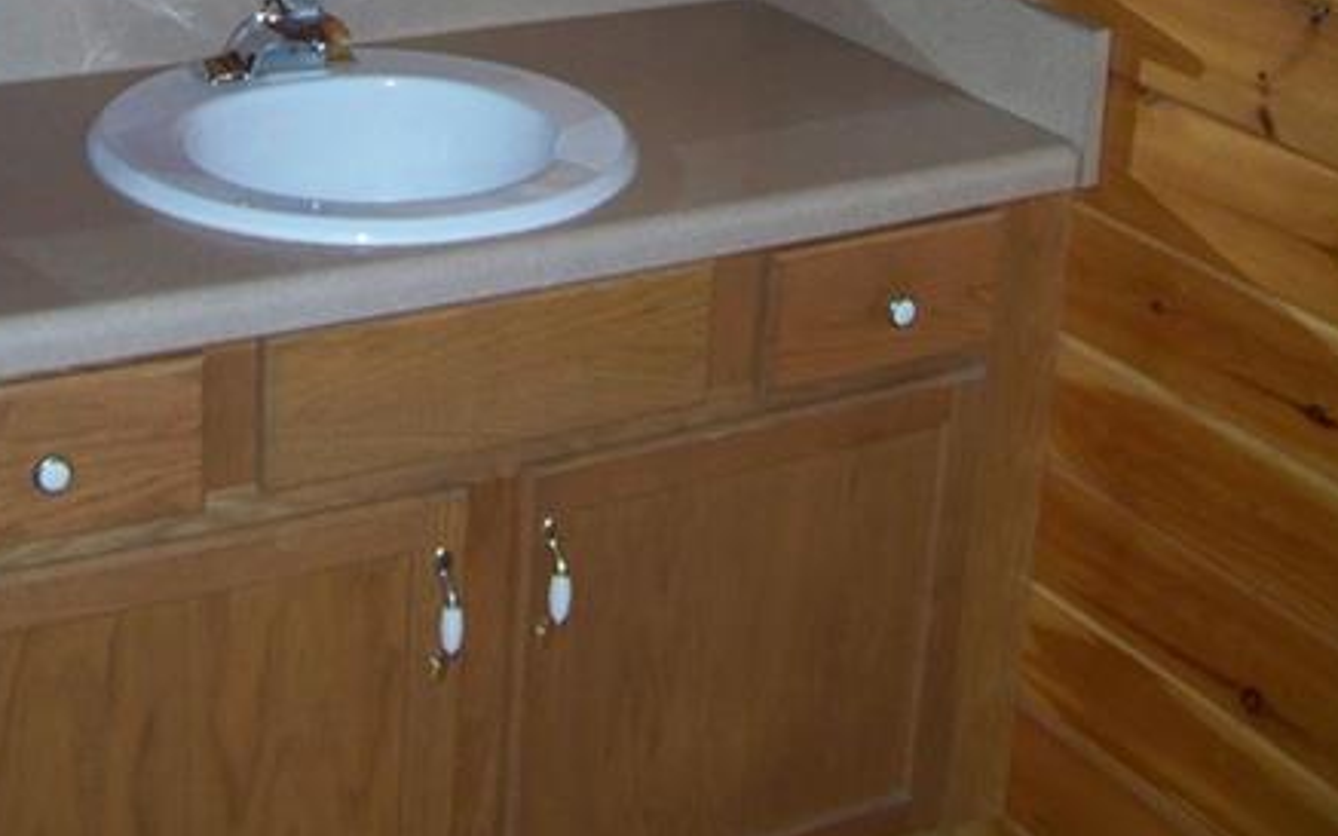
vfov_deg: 18.4
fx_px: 2443
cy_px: -184
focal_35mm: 67
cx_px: 496
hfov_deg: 30.5
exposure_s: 1/30
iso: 200
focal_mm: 5.85
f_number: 2.8
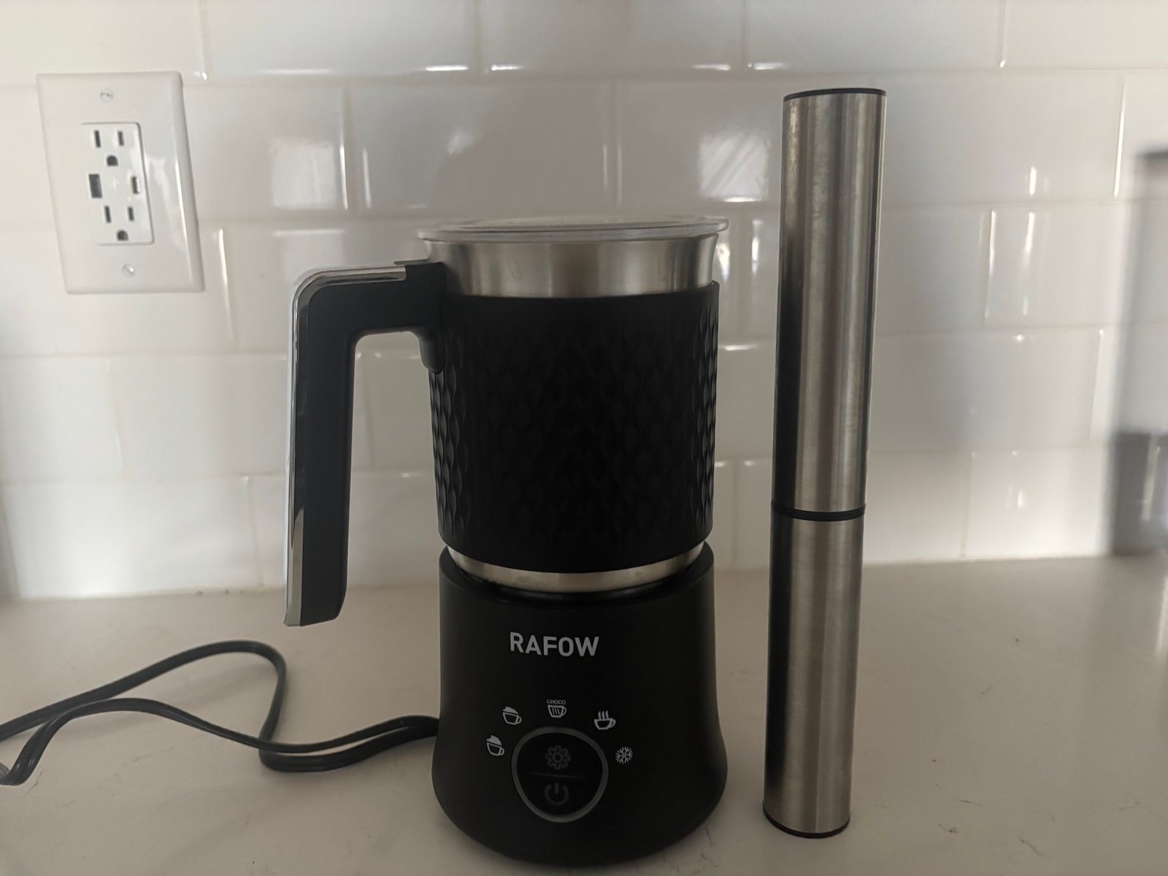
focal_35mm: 26
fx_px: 877
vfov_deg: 53.1
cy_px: 438
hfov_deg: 67.3
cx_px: 584
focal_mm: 5.96
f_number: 1.6
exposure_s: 1/44
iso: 500
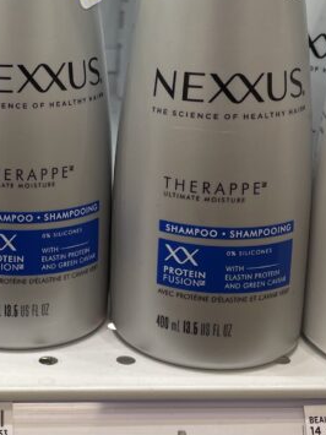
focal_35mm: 75
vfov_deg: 25.8
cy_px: 121
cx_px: 28
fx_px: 942
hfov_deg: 19.3
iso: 40
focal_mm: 4.2
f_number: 1.6
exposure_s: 1/120
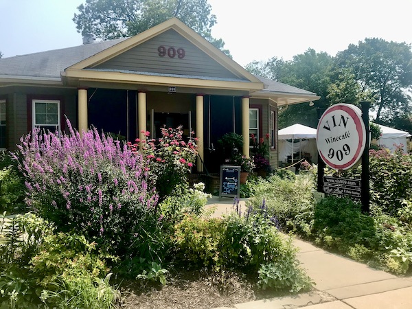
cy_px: 154
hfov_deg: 63.4
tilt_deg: -1.1
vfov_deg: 49.7
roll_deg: +0.3
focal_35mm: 28
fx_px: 333
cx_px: 206
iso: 20
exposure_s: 1/1996
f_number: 1.8
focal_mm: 3.99
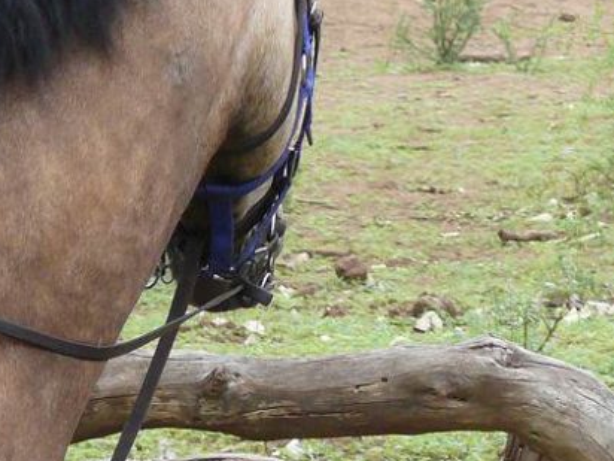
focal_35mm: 495
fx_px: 8780
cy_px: -94
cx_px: 452
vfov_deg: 3.0
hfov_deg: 4.0
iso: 200
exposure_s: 1/400
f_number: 3.6
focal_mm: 30.1
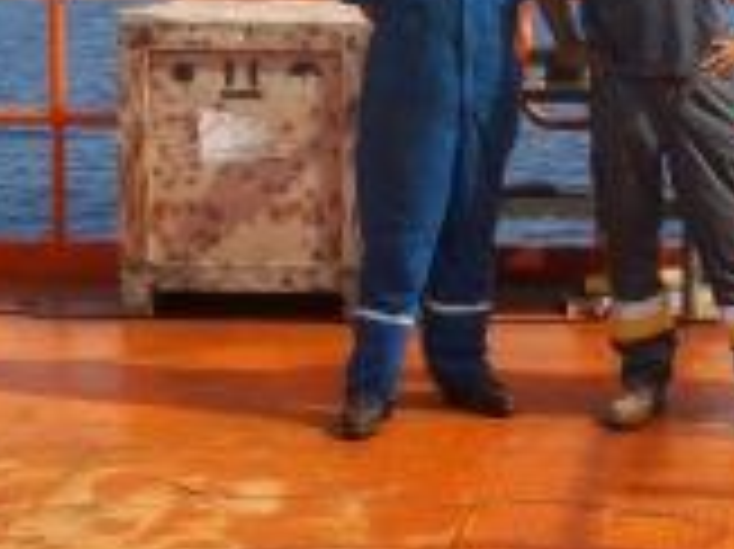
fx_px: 2098
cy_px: 40
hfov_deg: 19.3
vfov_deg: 14.7
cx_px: 729
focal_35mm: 99
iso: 80
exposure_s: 1/1000
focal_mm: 6.5
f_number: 3.1
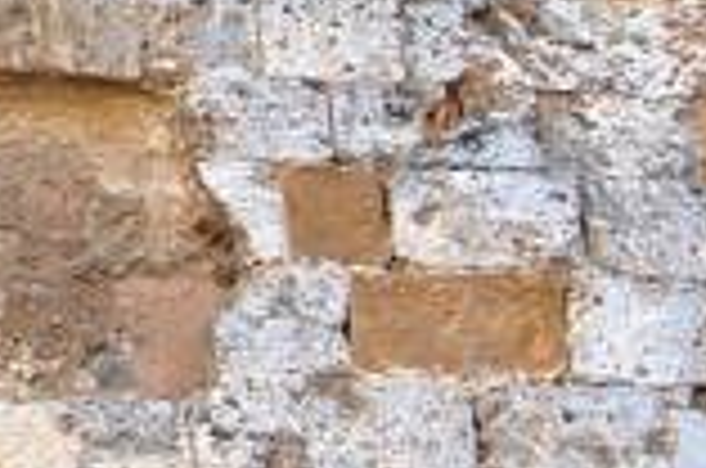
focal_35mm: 346
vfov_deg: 4.0
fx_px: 6774
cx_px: -499
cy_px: 18
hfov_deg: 5.9
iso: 400
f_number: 9
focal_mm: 55
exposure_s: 1/160
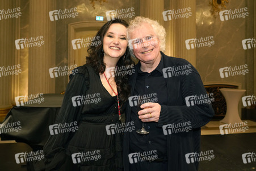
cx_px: 128
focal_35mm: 28
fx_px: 199
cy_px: 86
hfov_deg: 65.5
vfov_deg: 46.3
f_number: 5.6
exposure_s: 1/100
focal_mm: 28
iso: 3200
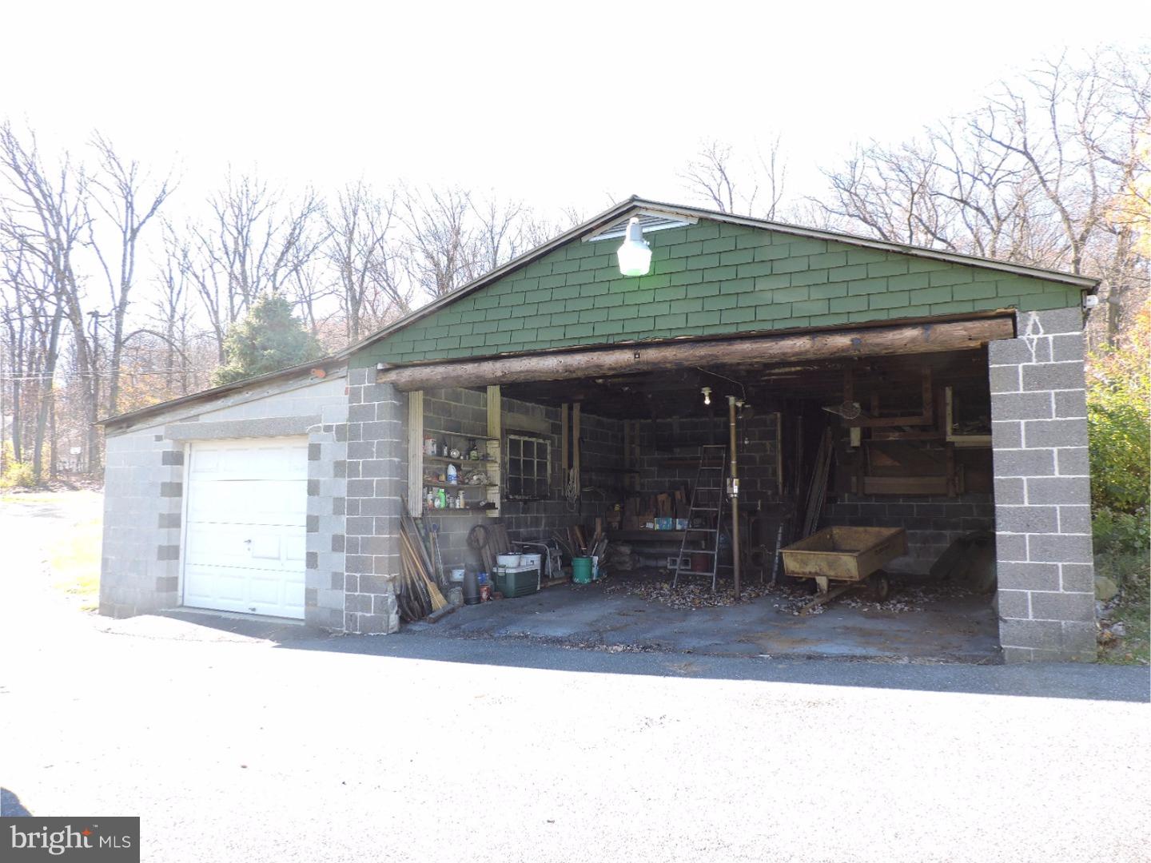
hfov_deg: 71.6
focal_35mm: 24
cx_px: 576
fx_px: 798
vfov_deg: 56.8
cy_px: 432
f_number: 3
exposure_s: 1/125
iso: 100
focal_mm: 4.3
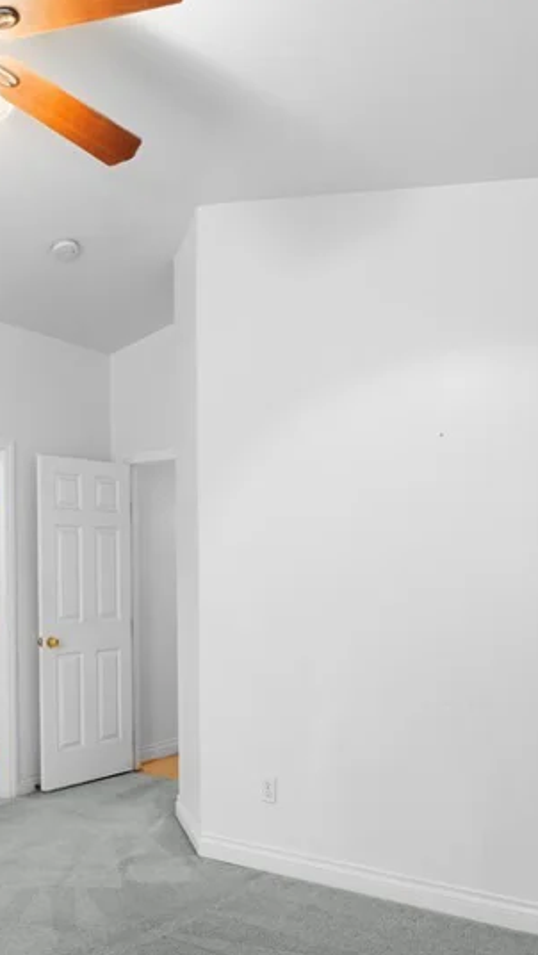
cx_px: 151
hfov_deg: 34.1
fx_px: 861
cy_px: 584
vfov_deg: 57.4
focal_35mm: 34
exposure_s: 1/4
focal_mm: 17
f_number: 8
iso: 400
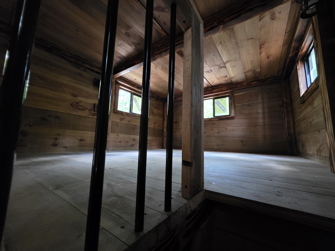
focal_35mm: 13
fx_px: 126
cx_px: 168
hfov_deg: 106.2
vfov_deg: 89.9
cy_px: 126
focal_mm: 2.2
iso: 1250
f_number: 1.9
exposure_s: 1/60
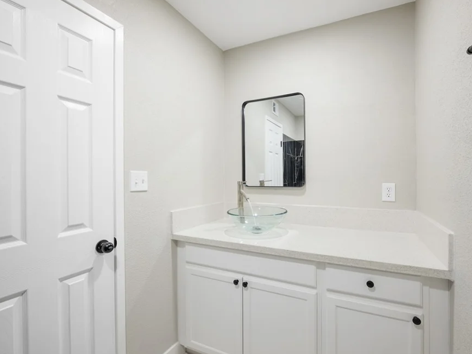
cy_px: 183
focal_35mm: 16
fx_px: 218
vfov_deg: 78.1
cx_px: 251
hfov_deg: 94.4
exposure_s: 1.3
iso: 100
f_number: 9
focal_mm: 14
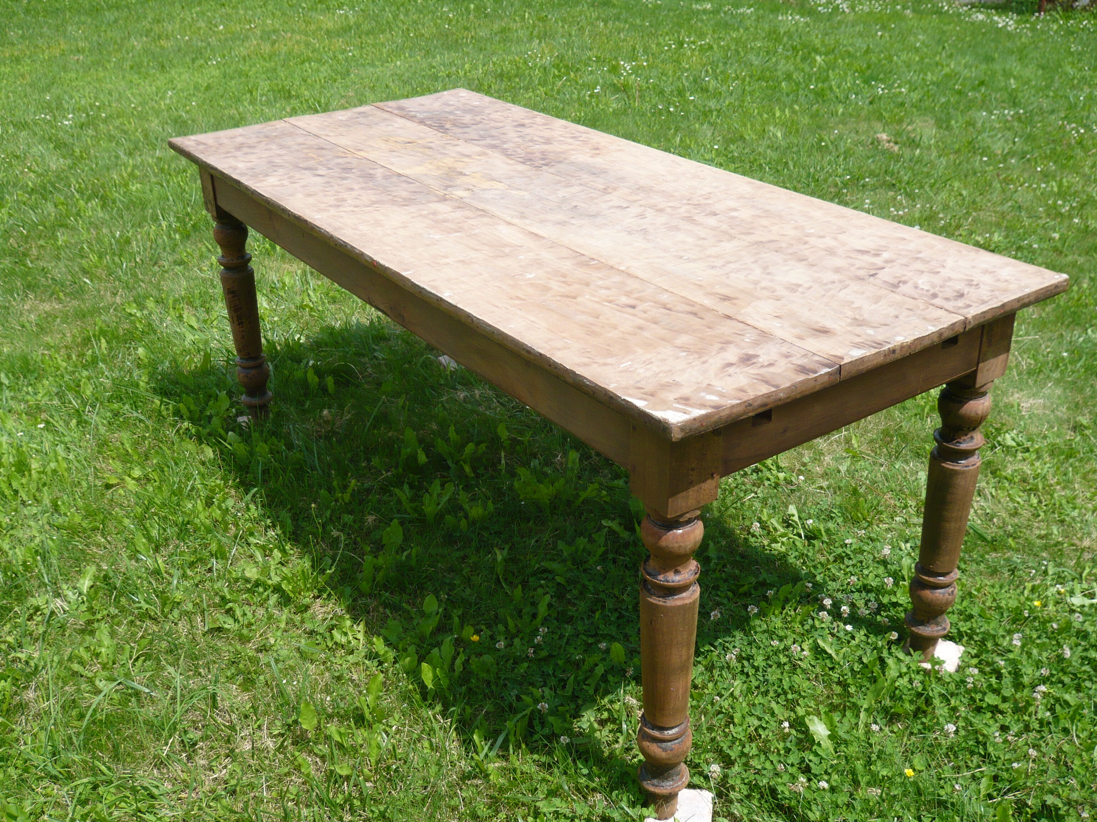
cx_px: 548
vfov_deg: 39.7
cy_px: 411
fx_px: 1141
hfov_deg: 51.4
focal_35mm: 36
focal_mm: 5.8
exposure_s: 1/125
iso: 100
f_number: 9
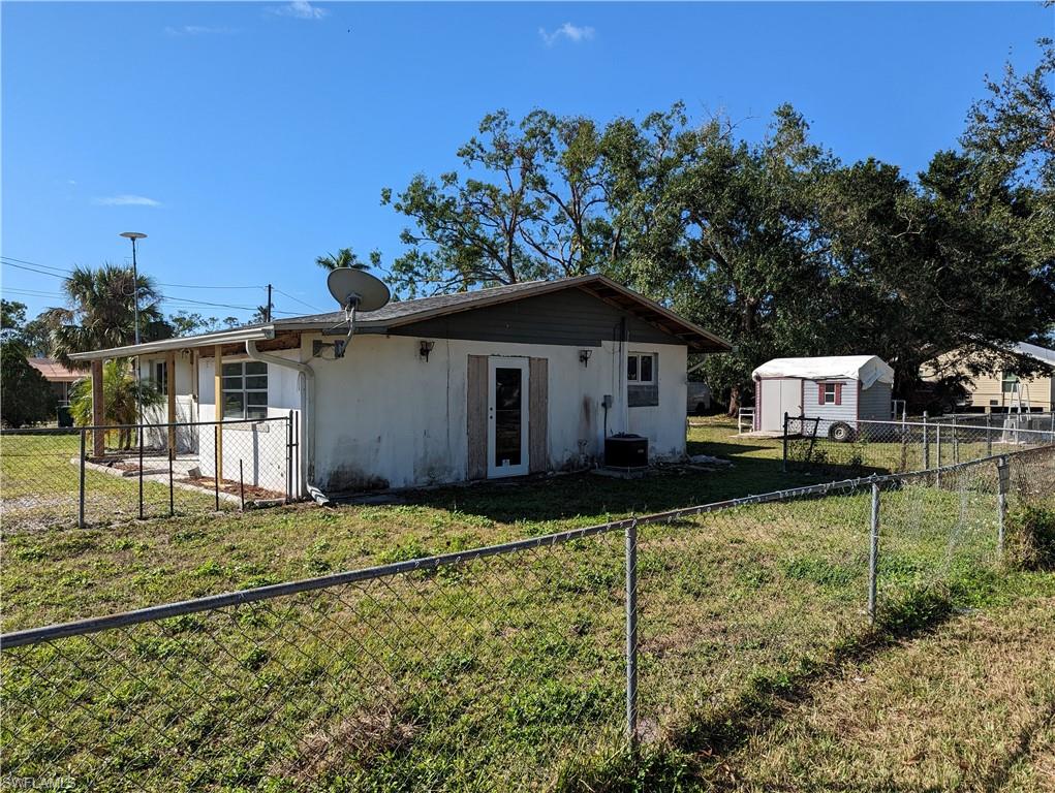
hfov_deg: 71.5
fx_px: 732
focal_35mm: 24
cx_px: 528
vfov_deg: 56.9
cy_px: 396
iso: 47
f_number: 1.85
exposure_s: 1/2137
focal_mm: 6.81
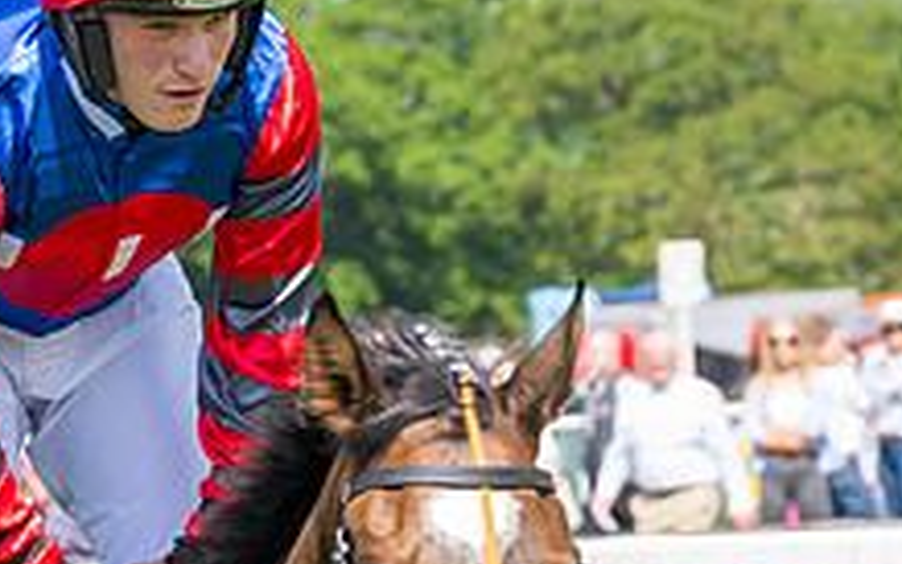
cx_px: 294
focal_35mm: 446
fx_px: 10967
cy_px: 595
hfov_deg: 4.7
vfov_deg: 2.9
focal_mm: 85
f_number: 5
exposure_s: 1/800
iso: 200
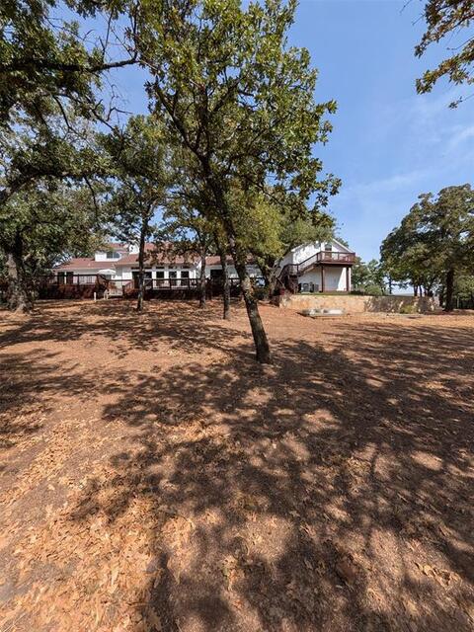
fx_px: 237
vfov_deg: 106.2
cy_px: 316
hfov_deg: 89.9
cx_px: 237
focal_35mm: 13
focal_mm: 1.54
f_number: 2.2
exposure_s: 1/800
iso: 31
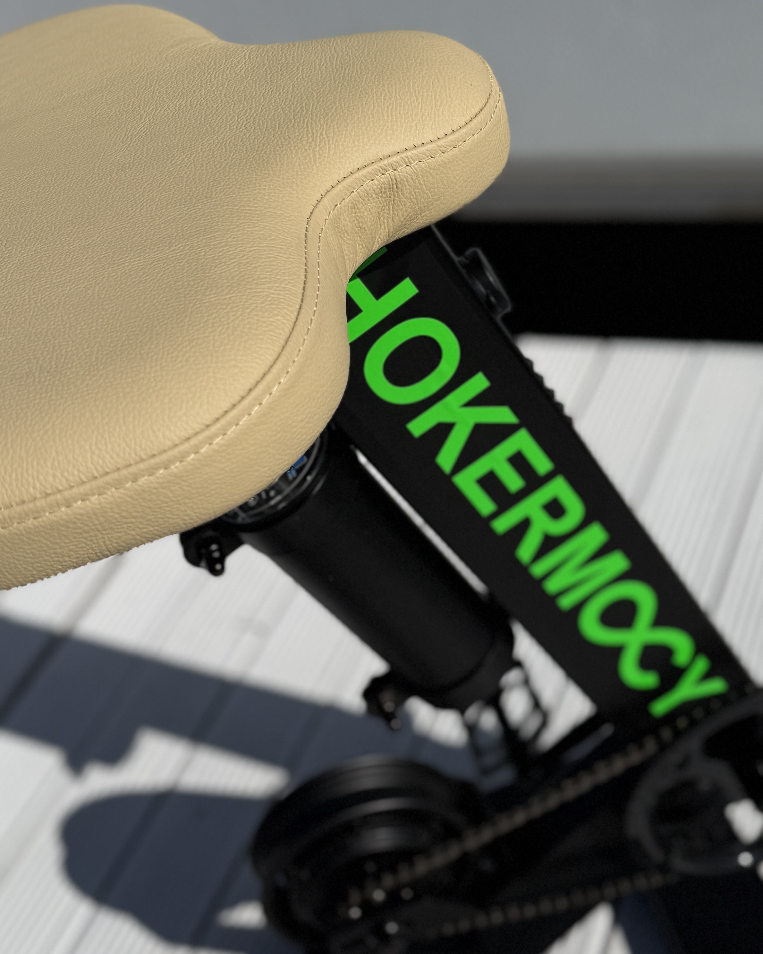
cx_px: 430
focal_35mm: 45
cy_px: 541
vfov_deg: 41.1
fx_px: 1270
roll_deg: +17.5
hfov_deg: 33.4
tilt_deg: -42.8
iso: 80
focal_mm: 6.76
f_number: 1.78
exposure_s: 1/14286
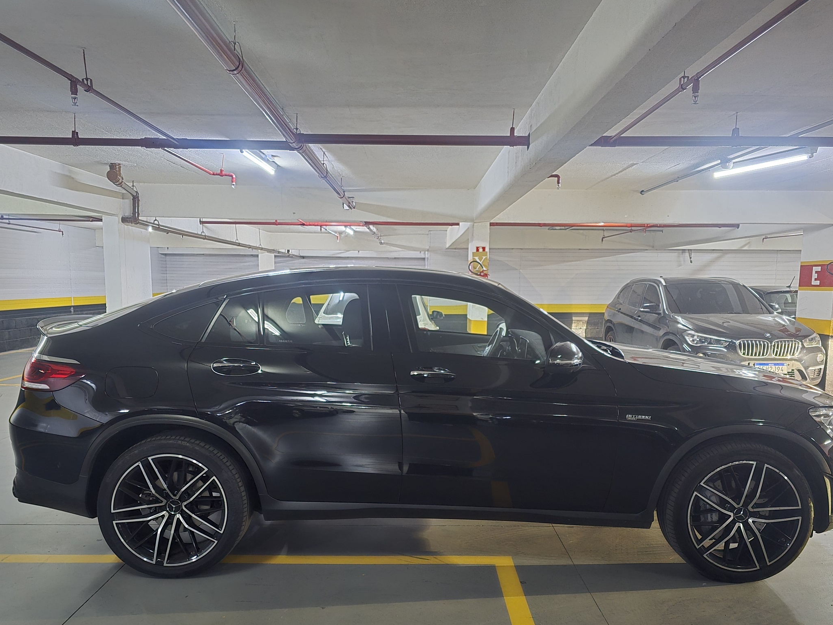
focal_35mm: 27
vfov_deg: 51.1
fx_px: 650
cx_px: 423
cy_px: 363
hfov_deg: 65.3
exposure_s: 1/24
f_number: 1.7
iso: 2500
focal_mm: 6.3
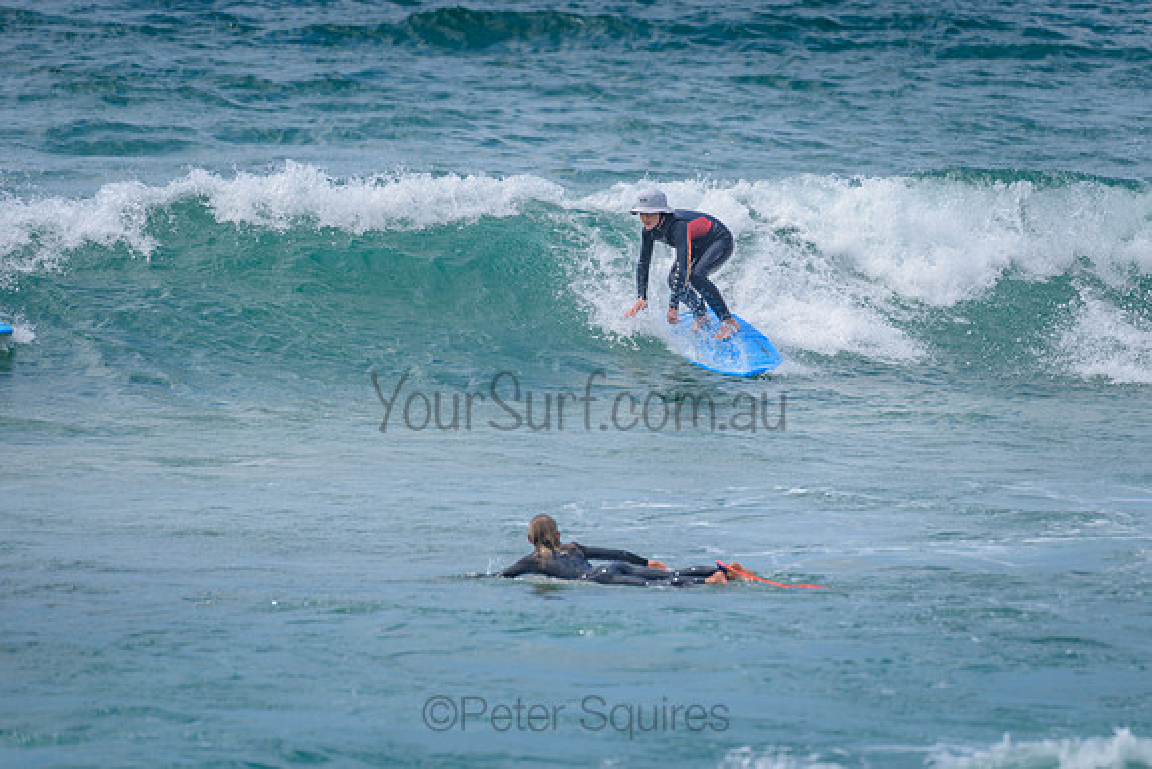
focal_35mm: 613
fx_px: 19618
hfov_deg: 3.4
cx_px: 705
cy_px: 298
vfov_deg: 2.2
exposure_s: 1/1600
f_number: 5.6
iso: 160
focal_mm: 500
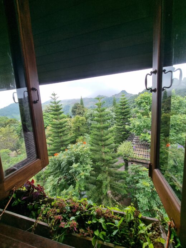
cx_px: 93
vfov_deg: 106.2
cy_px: 124
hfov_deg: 89.9
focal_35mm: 13
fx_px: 93
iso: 50
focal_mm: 2.2
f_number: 2.2
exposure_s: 1/201
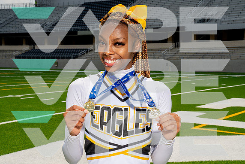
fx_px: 409
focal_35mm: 60
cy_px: 82
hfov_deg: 33.4
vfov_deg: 22.6
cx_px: 121
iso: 100
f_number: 13
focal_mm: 58
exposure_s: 1/250
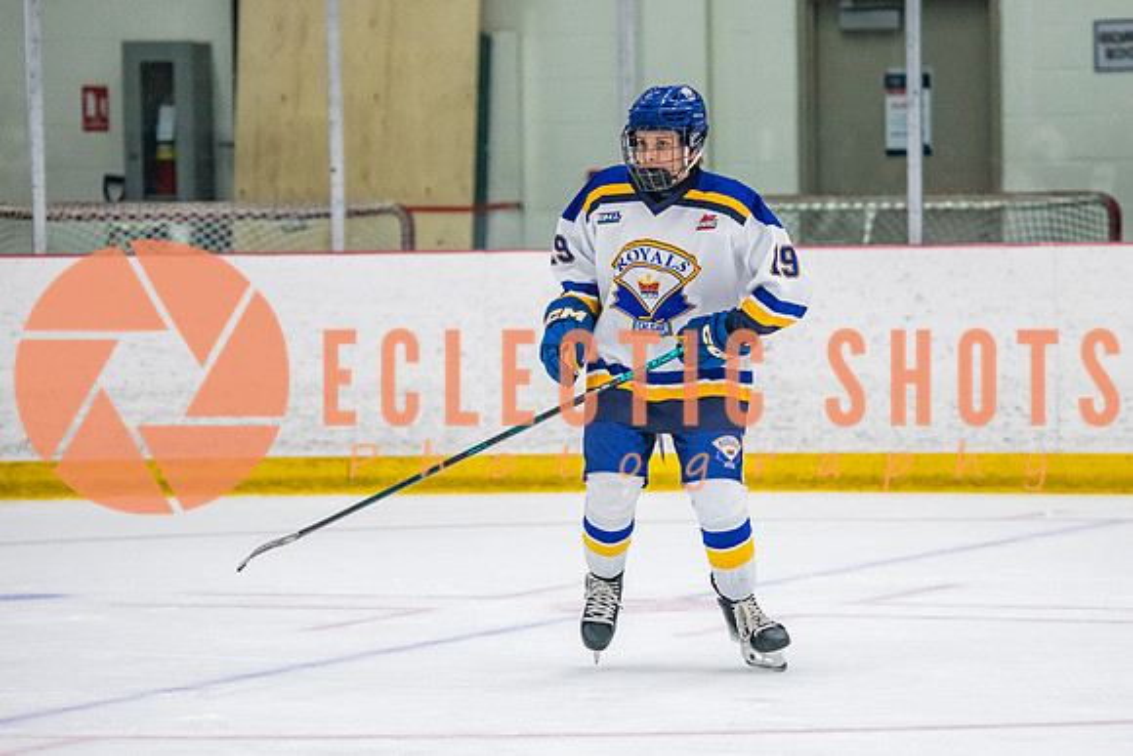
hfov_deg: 9.5
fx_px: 6788
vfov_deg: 6.4
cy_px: 410
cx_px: 691
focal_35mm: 216
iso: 2000
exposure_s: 1/640
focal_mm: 150
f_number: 3.2
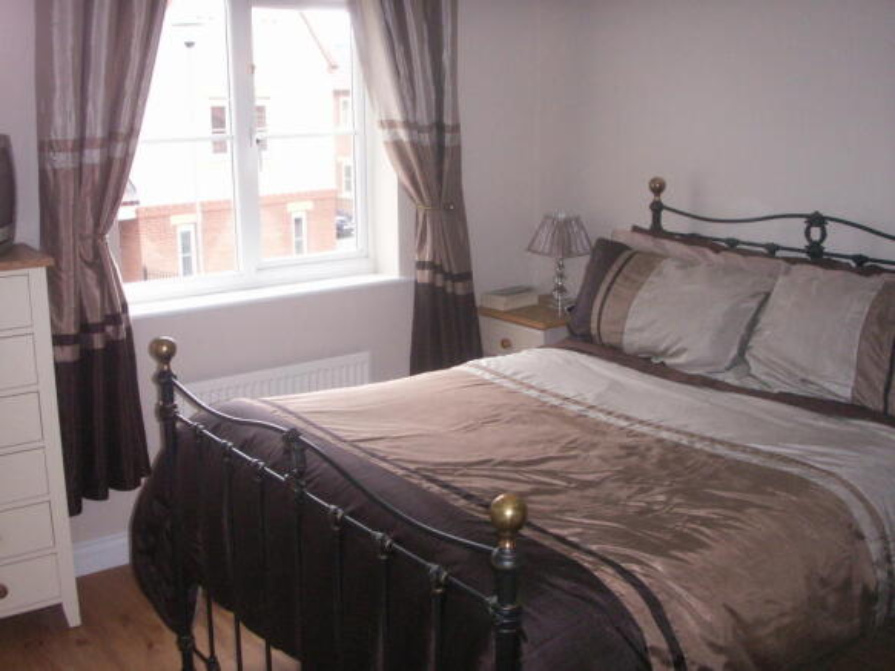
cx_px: 448
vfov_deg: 38.7
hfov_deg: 50.1
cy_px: 336
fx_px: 956
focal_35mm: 37
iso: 160
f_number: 3.5
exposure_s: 1/50
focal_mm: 7.7
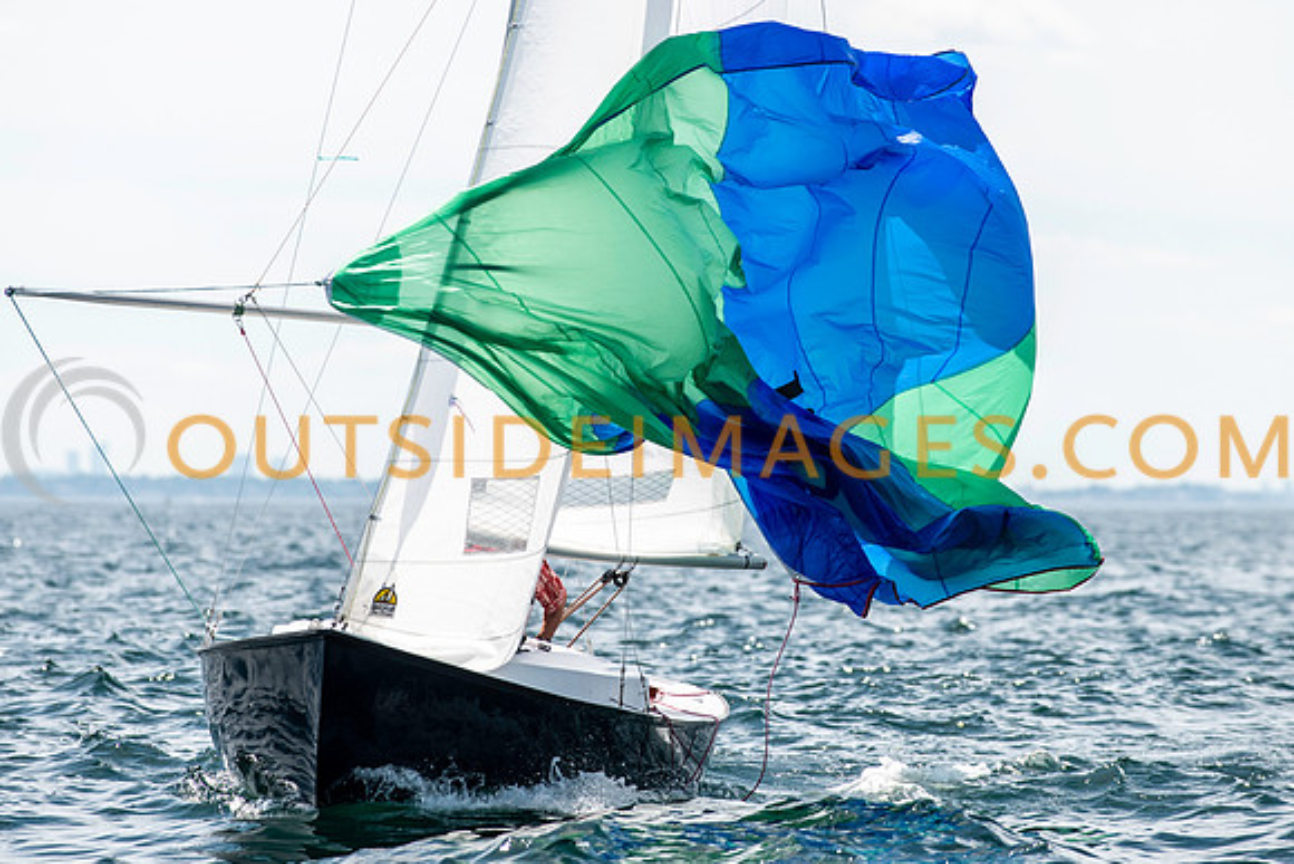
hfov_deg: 7.0
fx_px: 10586
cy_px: 369
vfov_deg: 4.7
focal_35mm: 294
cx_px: 635
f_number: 5
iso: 160
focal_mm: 200
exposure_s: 1/1250
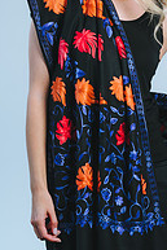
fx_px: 1375
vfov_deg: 10.4
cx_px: 113
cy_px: 85
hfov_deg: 6.9
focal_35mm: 198
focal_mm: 85
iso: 100
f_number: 4
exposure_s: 1/160
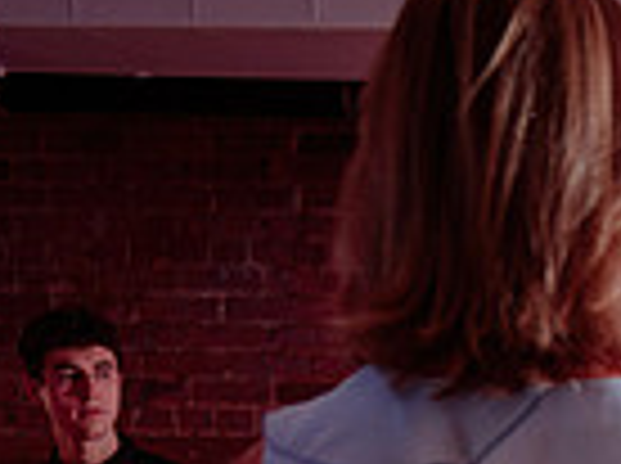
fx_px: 2847
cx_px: 1323
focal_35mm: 159
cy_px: 815
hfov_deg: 11.1
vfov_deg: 8.9
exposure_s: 1/80
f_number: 4
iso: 800
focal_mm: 36
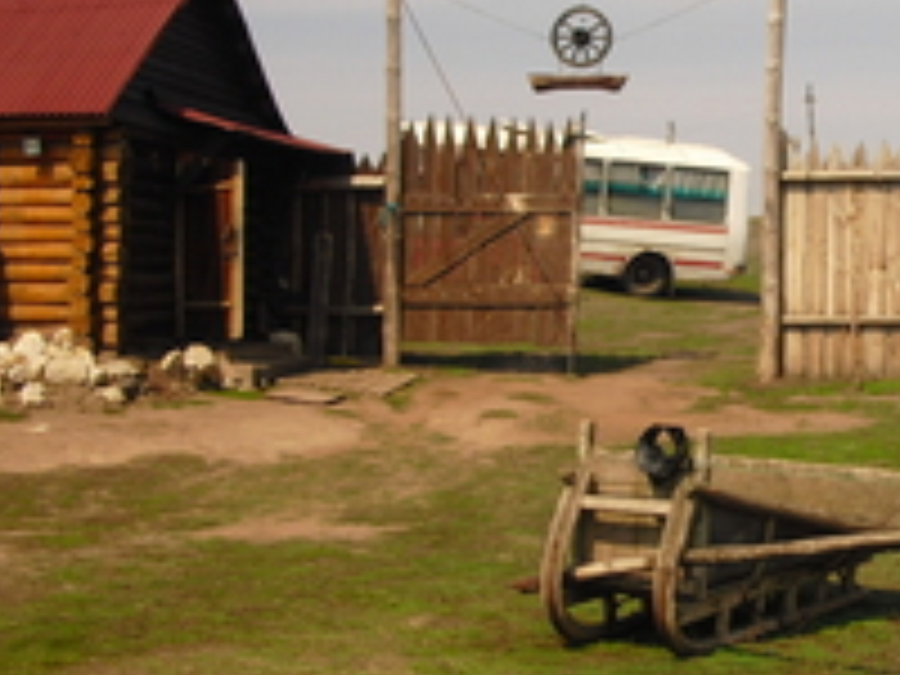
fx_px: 2106
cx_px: 778
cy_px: 382
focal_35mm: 81
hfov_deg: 23.6
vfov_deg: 18.2
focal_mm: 6.3
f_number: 7.8
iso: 64
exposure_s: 1/200
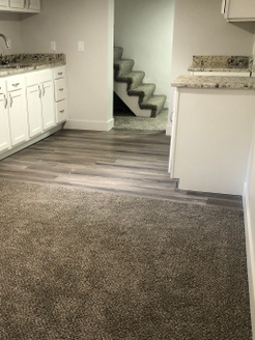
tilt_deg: -21.0
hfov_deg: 34.9
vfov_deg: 45.7
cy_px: 186
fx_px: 403
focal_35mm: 41
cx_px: 92
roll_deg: +0.1
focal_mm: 3.99
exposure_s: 1/15
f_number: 1.8
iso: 40
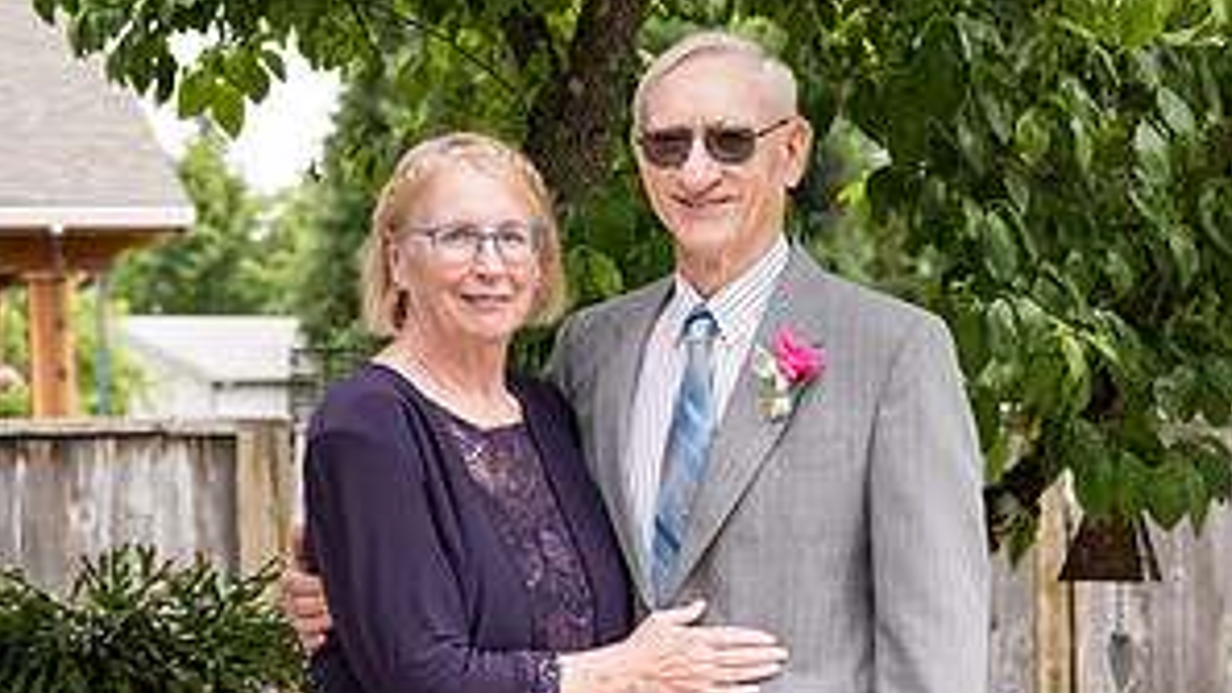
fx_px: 3626
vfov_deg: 10.9
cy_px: 618
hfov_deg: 19.3
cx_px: 618
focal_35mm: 111
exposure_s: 1/500
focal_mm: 70
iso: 400
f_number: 5
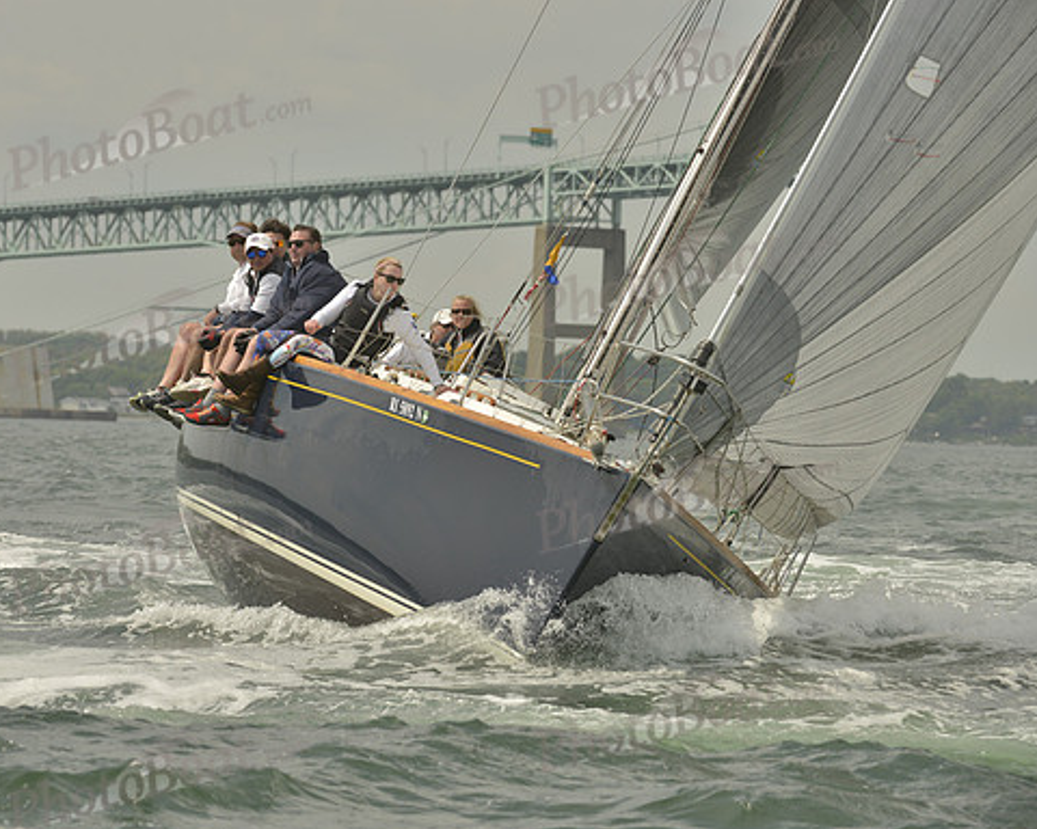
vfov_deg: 6.8
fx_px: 6967
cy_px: 416
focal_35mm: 227
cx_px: 426
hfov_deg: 8.5
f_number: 8
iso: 280
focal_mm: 200
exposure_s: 1/1250
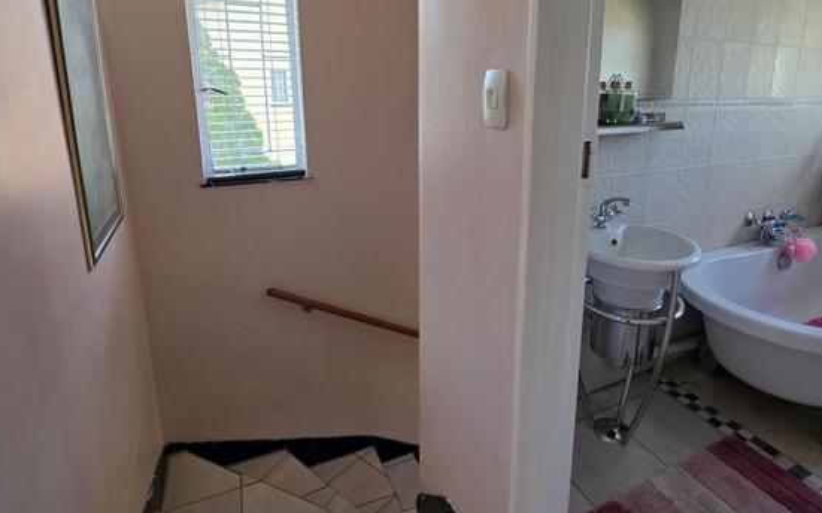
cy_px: 185
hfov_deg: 84.7
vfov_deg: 58.7
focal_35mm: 20
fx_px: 448
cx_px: 462
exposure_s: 1/100
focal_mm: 2.2
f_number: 1.9
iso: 125
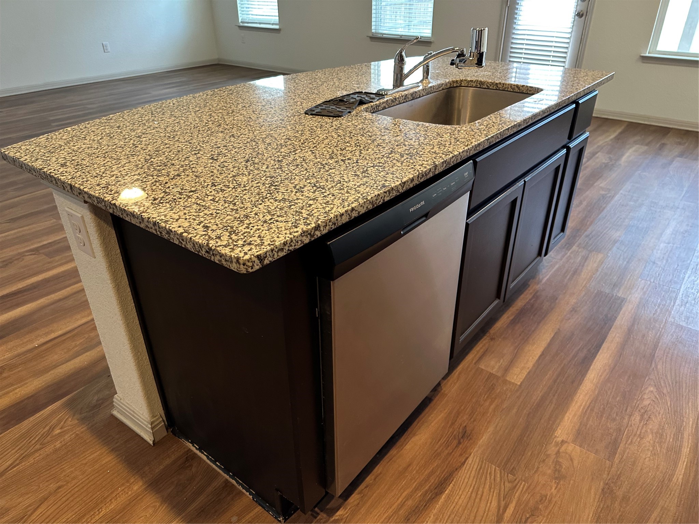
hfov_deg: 71.6
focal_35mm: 24
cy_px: 262
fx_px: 485
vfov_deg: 56.8
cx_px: 350
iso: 250
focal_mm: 6.86
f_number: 1.78
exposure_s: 1/60
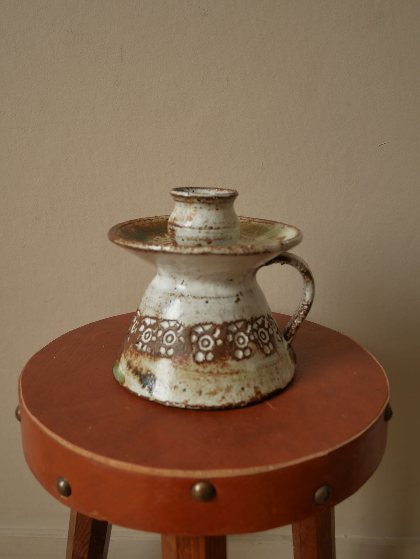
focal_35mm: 32
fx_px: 517
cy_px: 280
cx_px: 210
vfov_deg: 56.8
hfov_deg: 44.2
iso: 400
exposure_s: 1/60
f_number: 4
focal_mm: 16
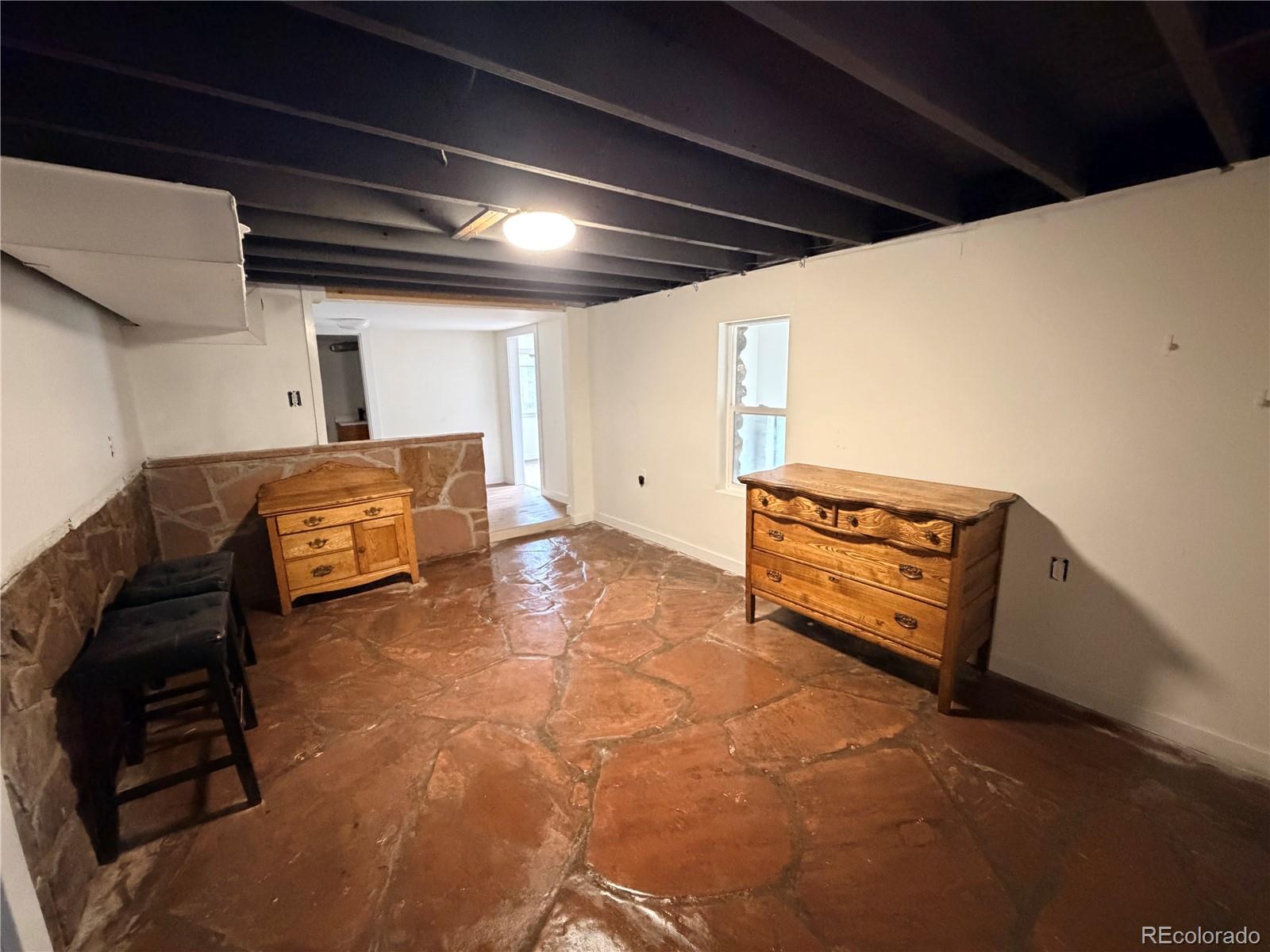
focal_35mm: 14
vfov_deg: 85.7
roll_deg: +1.1
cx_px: 635
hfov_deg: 102.1
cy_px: 476
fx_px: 514
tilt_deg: -10.9
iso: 1000
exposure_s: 1/60
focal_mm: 2.22
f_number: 2.2
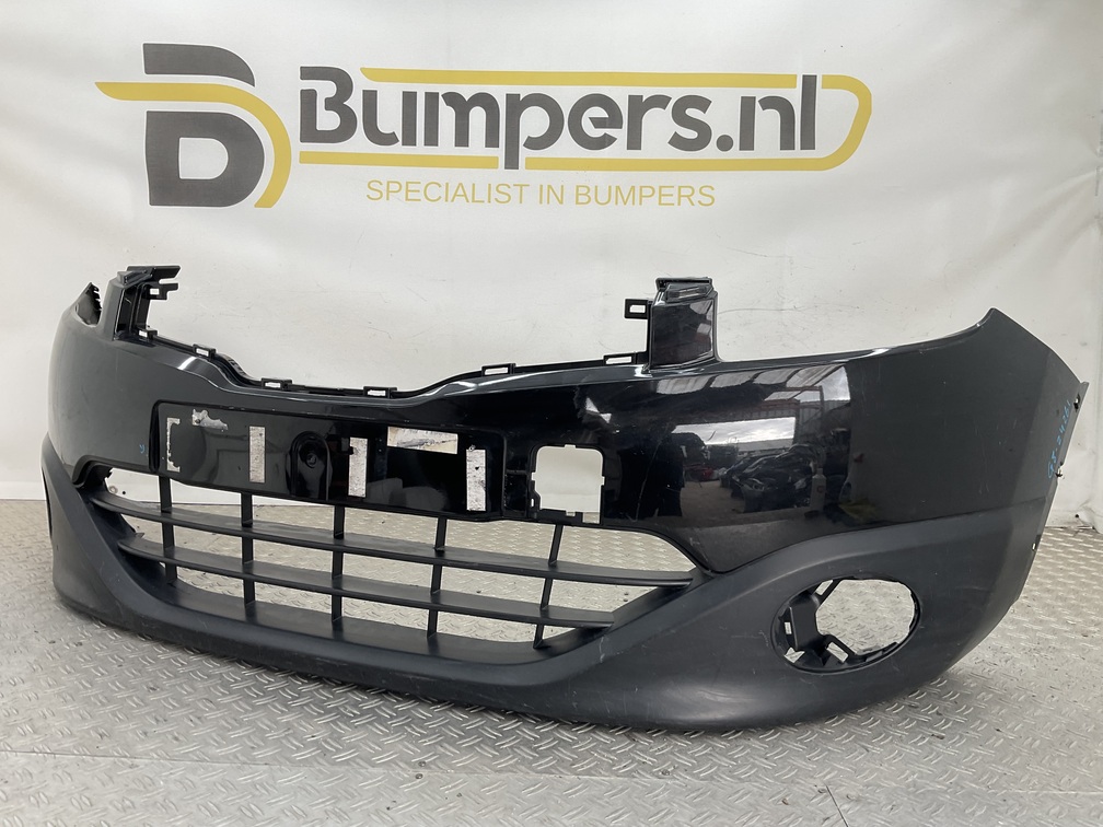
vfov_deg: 48.2
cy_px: 414
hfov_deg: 61.7
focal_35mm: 29
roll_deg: -2.7
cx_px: 552
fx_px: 924
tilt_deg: -7.8
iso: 20
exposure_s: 1/120
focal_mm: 3
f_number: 1.8
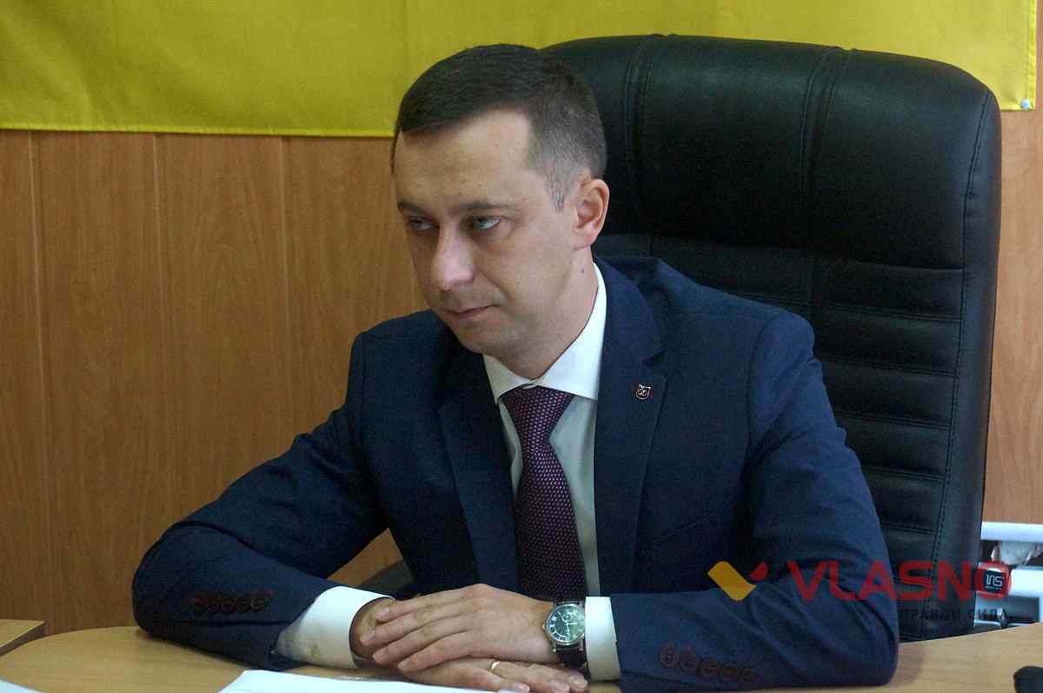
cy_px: 346
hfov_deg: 17.1
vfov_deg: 11.4
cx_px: 522
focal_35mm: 120
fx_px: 3472
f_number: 5.6
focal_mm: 80
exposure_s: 1/60
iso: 3200
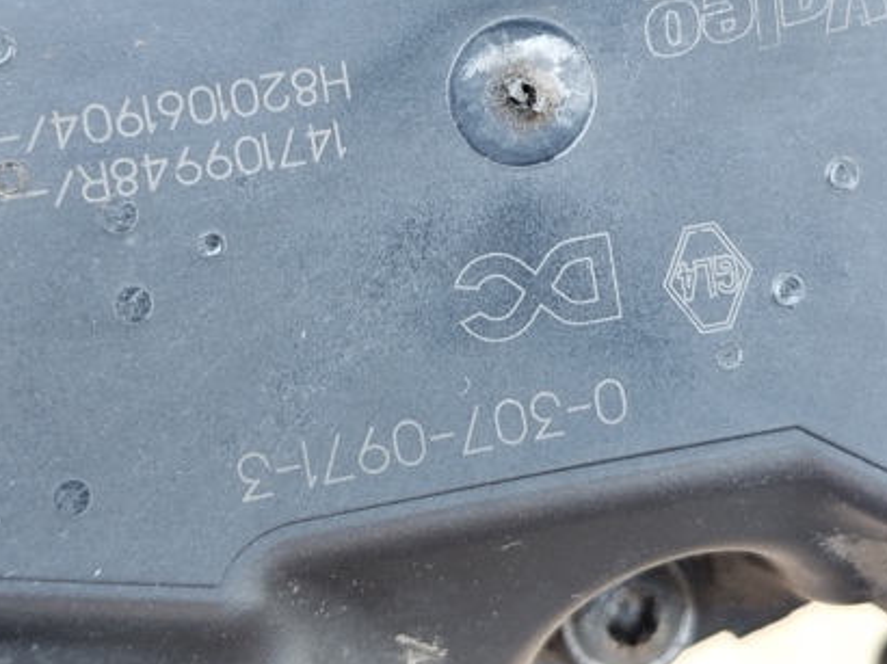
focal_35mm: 75
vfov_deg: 19.5
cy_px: 164
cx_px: 450
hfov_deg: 26.0
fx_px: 1921
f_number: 1.7
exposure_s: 1/33
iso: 200
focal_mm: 5.31
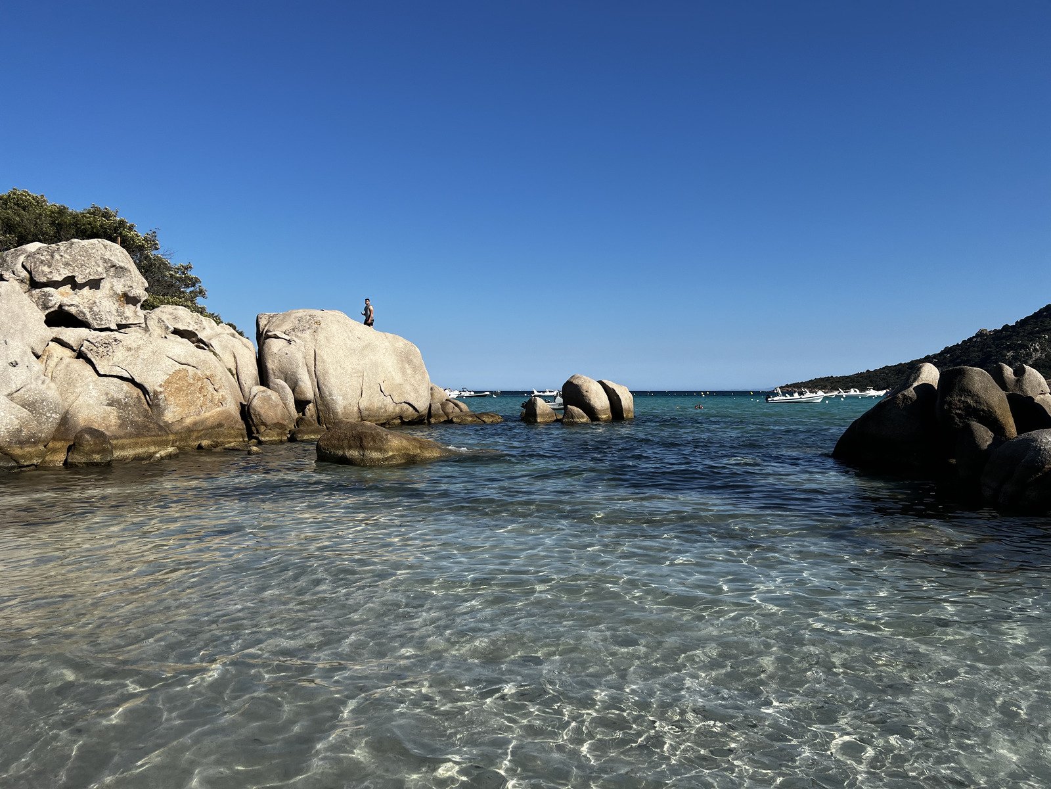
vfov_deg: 53.1
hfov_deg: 67.3
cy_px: 394
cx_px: 526
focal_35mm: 26
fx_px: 789
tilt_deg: -0.5
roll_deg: +0.3
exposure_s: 1/5882
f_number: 1.5
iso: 50
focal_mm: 5.7
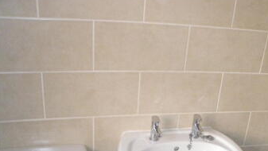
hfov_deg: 41.5
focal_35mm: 49
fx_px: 348
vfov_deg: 22.9
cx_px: 179
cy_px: 171
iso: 320
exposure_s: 1/60
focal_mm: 4.6
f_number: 2.8
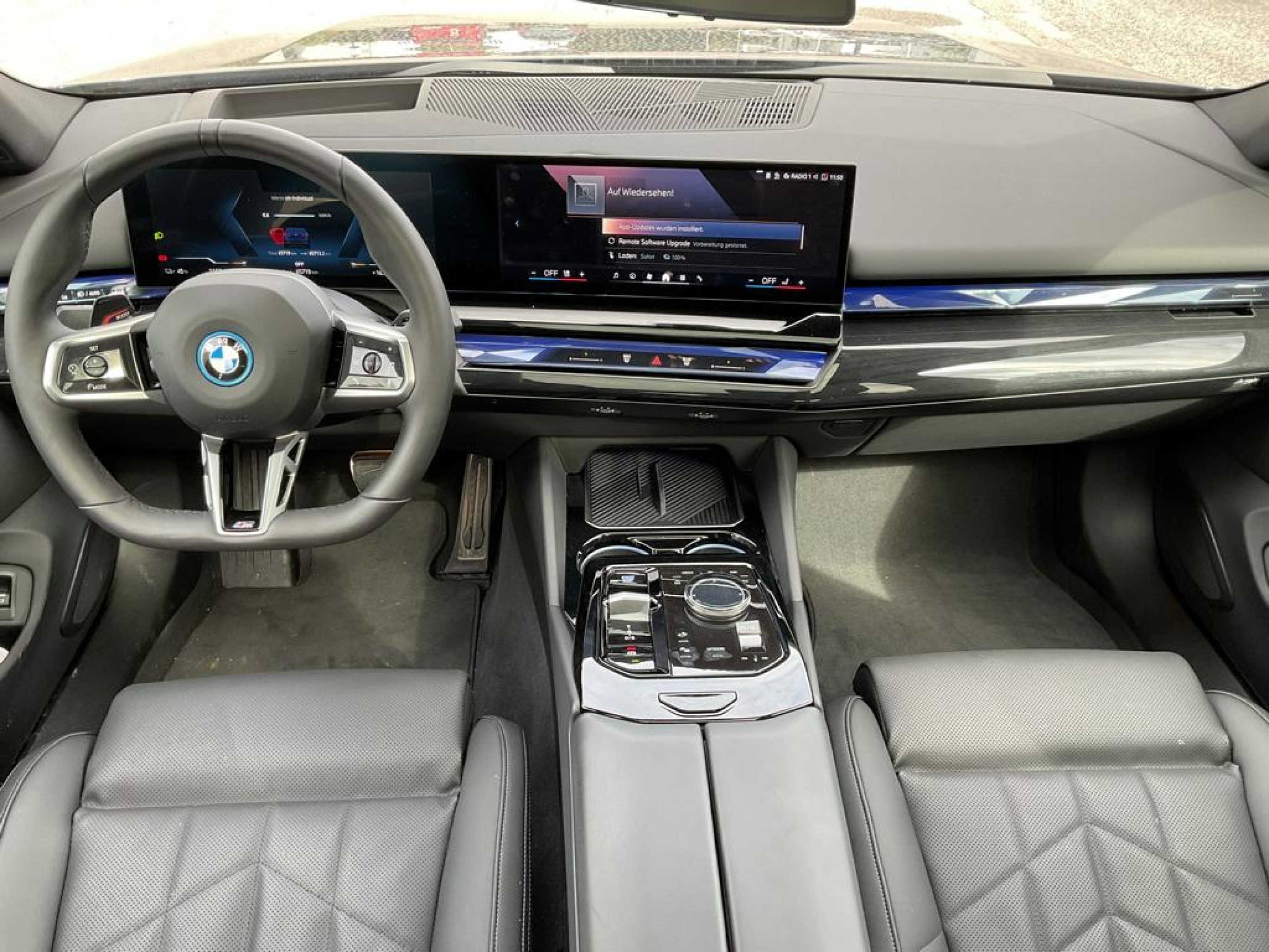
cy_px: 476
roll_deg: -2.6
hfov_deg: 61.7
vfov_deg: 48.2
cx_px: 634
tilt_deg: -34.9
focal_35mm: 29
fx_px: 1063
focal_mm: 3
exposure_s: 1/120
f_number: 1.8
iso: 50
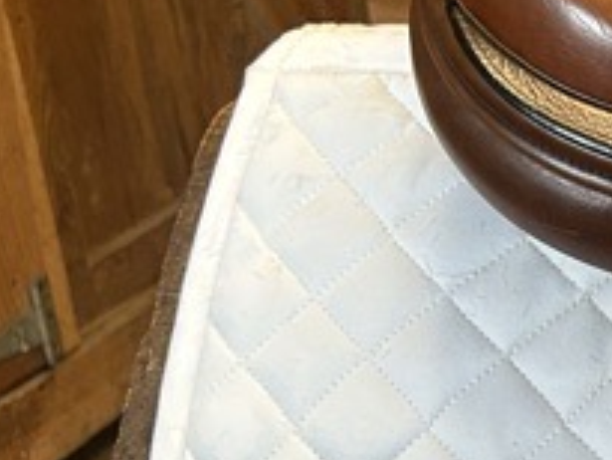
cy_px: 530
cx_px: 1018
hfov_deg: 15.4
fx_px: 2017
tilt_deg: -30.1
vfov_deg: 12.7
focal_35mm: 114
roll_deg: -1.5
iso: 200
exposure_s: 1/60
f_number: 1.5
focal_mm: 5.7
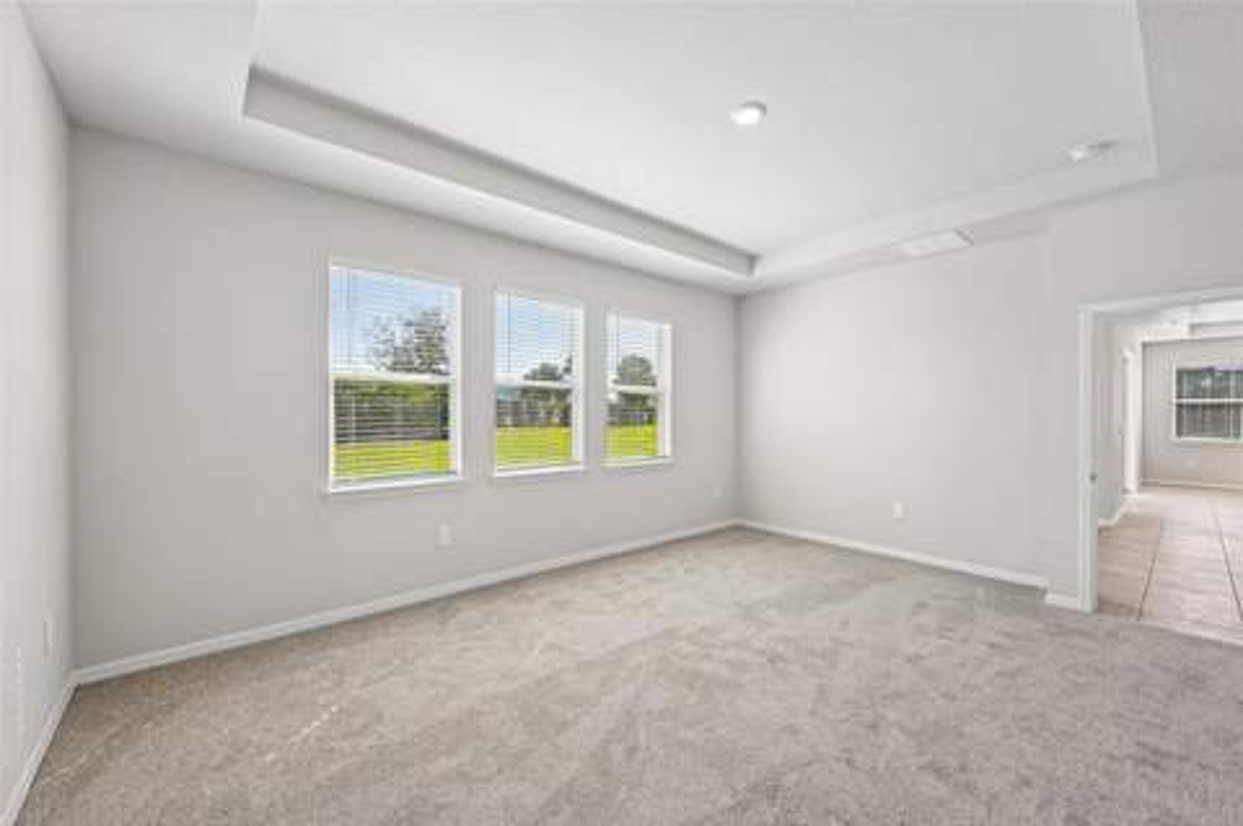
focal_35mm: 14
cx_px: 622
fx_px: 483
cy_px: 413
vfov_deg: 81.1
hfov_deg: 104.3
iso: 400
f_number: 8
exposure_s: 1/200
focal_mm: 14
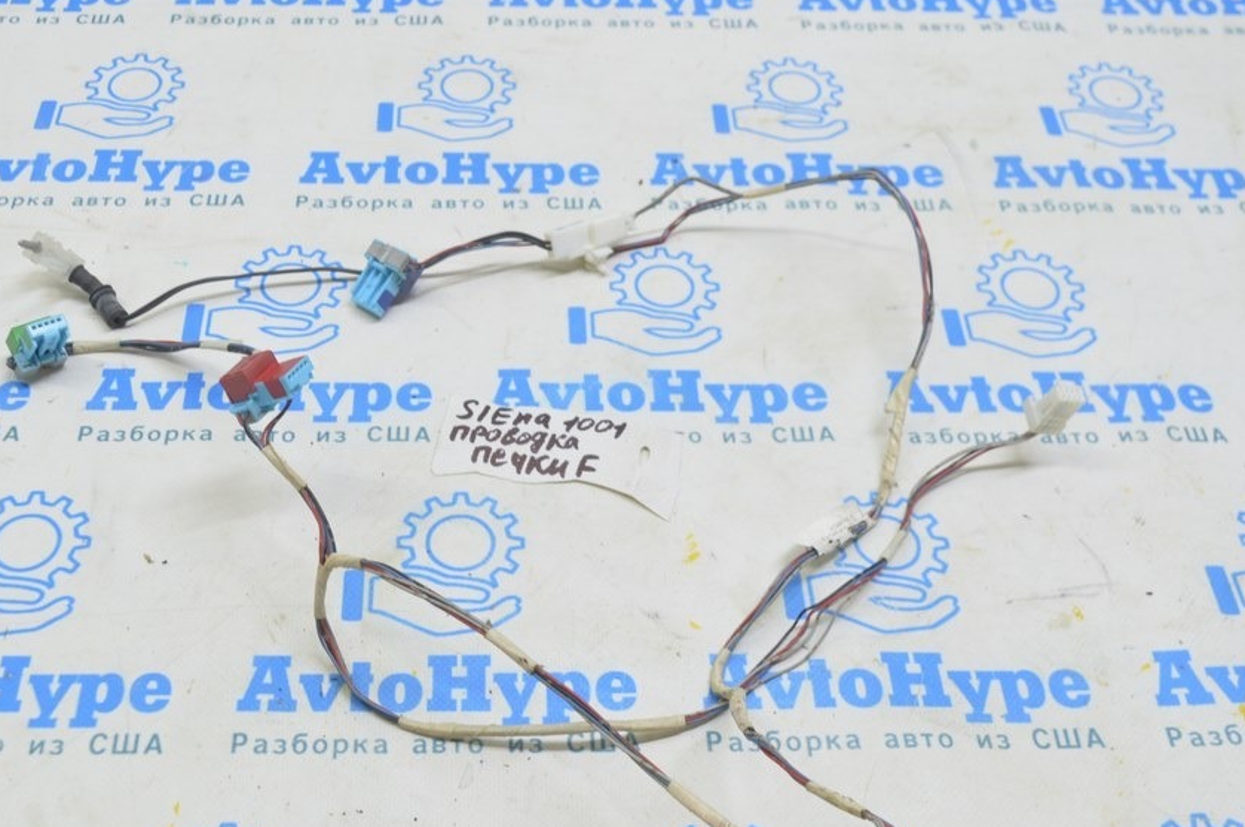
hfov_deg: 44.4
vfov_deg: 30.5
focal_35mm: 44
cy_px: 424
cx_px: 516
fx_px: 1520
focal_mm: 24
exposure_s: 1/20
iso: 400
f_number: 5.6
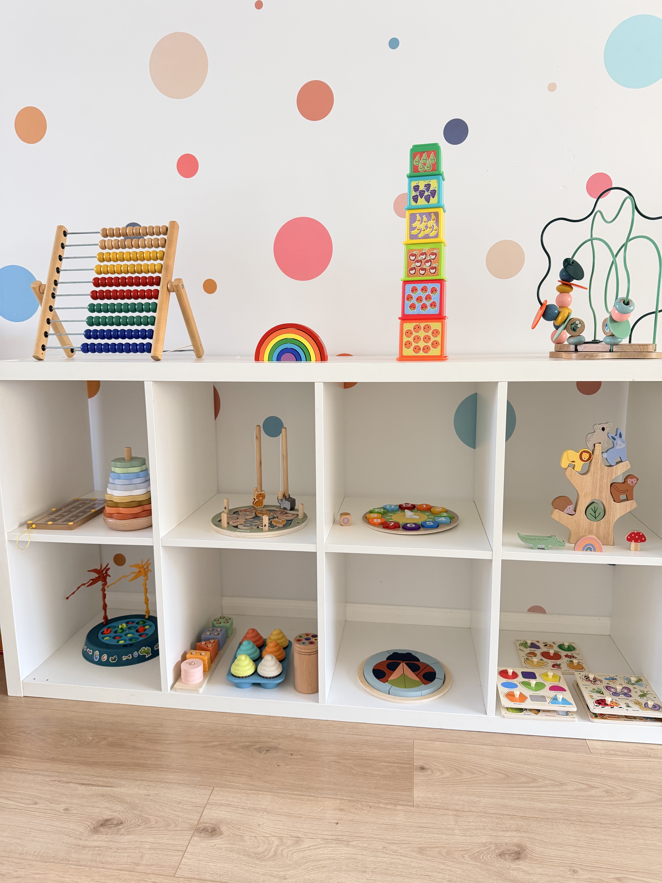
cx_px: 331
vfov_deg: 71.6
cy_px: 442
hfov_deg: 56.8
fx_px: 612
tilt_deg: -10.4
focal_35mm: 24
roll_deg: +0.4
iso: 200
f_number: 1.78
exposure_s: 1/85
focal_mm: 6.76
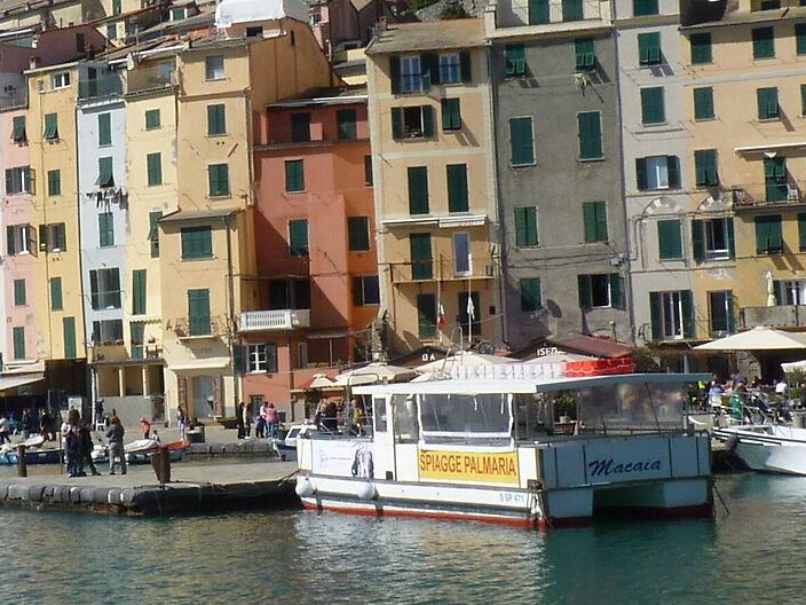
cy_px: 228
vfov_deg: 16.0
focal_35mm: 92
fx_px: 2142
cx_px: 145
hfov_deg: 21.0
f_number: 5.6
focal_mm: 4.8
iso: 80
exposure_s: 1/400
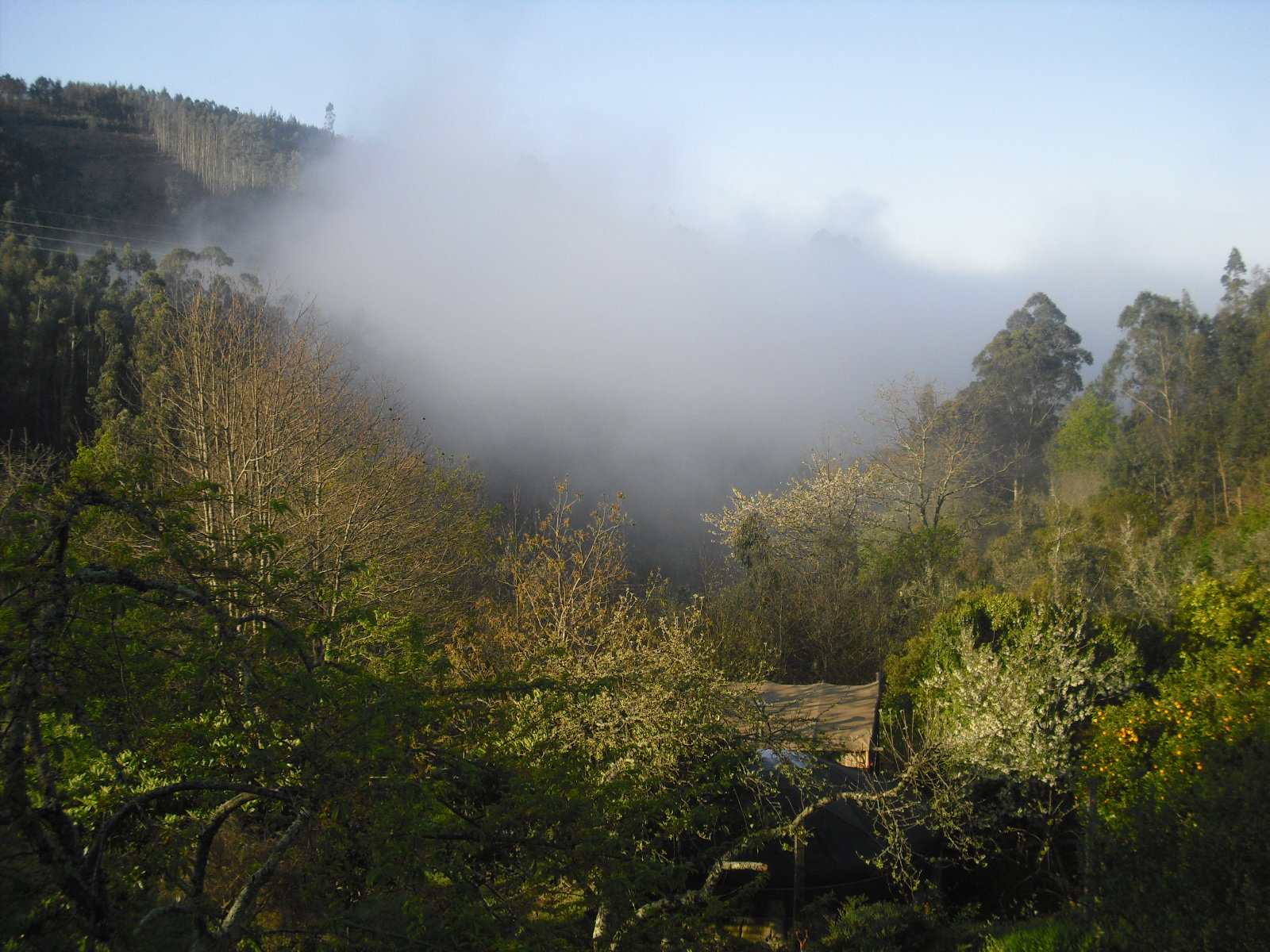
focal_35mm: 38
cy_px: 476
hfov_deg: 49.0
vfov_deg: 37.7
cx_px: 635
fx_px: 1394
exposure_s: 1/125
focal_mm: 6.2
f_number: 5.6
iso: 64
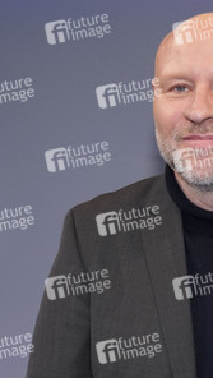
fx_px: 591
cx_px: 223
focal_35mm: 59
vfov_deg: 35.4
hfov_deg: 19.7
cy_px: 189
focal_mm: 37
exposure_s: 1/125
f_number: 5.6
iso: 2000
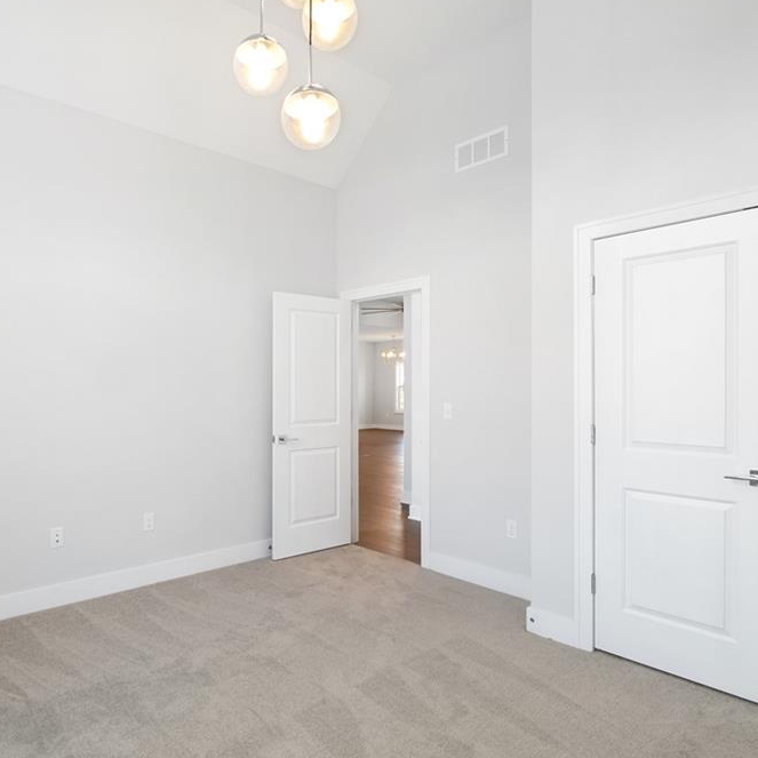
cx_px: 303
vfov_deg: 72.1
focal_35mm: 21
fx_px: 520
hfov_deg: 71.4
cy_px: 380
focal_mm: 8
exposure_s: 1/15
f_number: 6.3
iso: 400
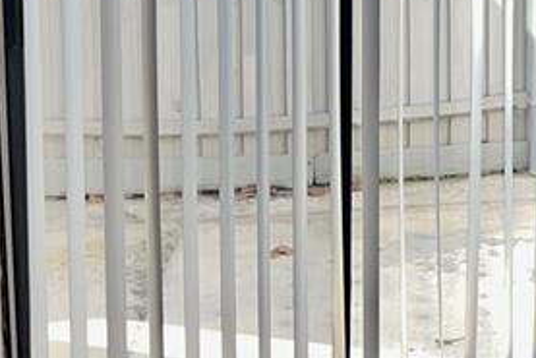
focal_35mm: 100
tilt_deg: -6.5
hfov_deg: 18.8
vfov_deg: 13.4
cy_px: -29
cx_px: 710
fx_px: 1490
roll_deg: -0.9
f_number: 1.5
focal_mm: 5.7
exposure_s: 1/450
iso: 50
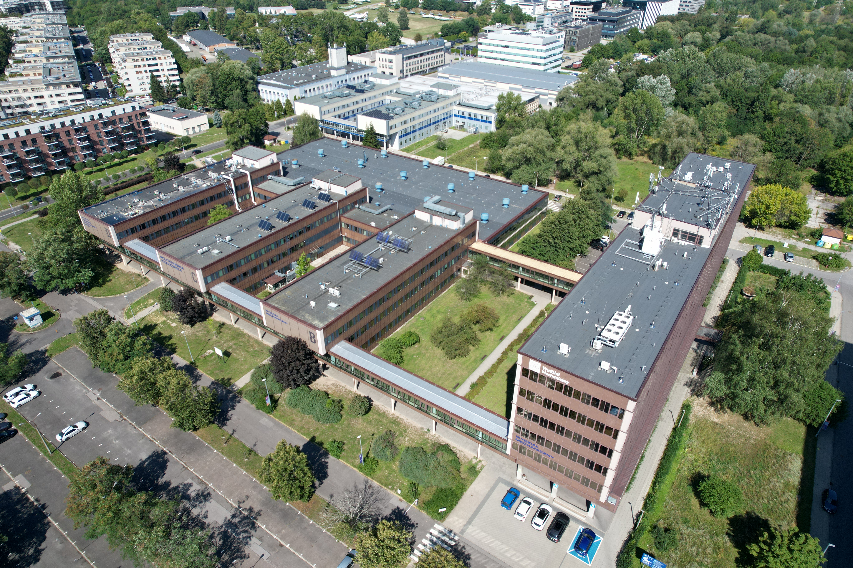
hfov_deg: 78.6
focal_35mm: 22
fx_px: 521
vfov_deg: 57.2
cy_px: 284
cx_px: 426
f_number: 2.8
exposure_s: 1/1500
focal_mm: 8.38
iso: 100
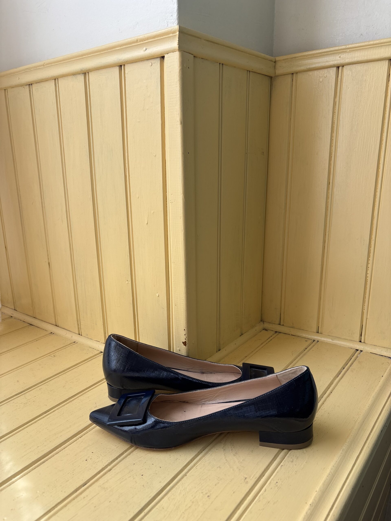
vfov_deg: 67.3
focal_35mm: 26
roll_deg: +0.6
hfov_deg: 53.1
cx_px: 196
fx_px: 392
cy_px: 260
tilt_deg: -15.2
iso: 40
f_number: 1.6
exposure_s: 1/164
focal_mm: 5.96
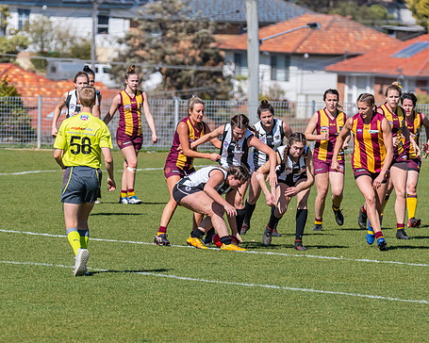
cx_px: 233
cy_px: 204
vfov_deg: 2.4
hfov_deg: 3.0
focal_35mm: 650
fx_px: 8253
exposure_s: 1/4000
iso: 800
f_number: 8
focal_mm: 320
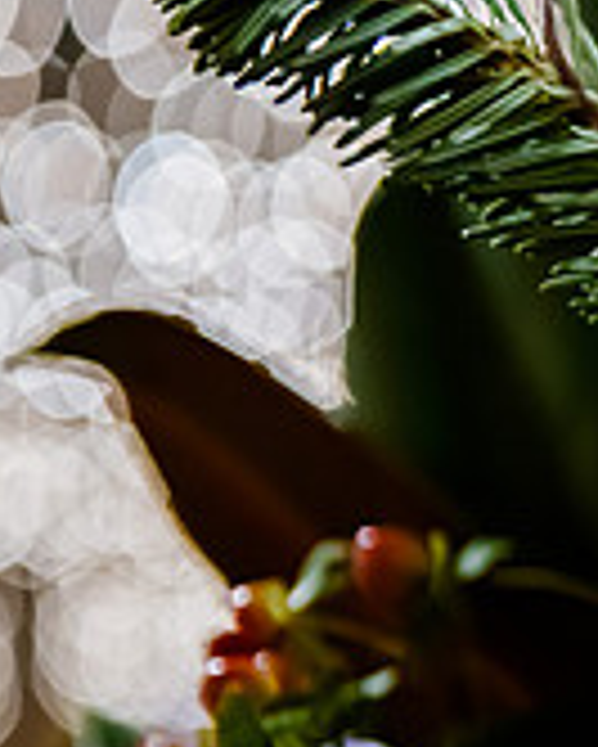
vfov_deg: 10.5
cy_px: 511
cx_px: 1259
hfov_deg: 8.0
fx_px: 4067
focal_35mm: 184
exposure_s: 1/60
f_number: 2.8
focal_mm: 56
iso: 4000
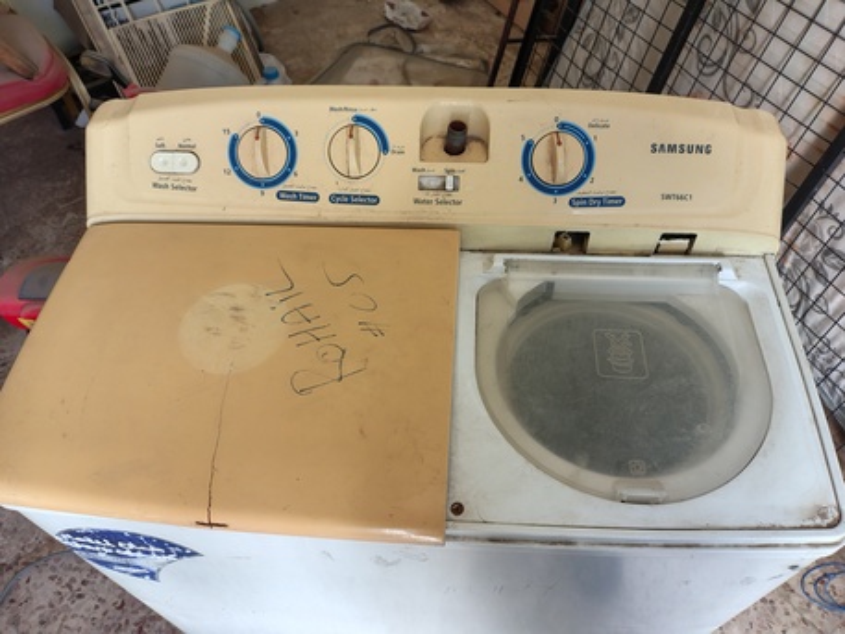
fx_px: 610
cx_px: 422
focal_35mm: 25
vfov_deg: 54.9
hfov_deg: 69.4
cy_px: 317
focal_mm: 4.71
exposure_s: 1/120
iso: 238
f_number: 1.7
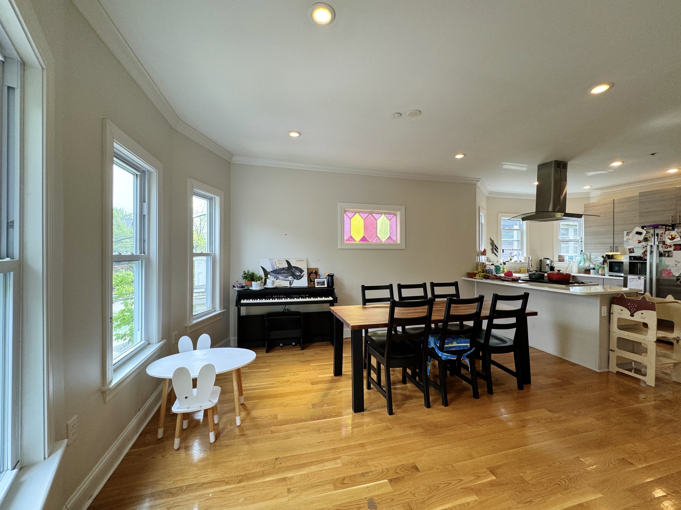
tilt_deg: -0.3
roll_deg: -0.3
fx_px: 275
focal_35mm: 14
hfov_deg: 102.1
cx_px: 340
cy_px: 255
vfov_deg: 85.7
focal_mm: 2.22
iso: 100
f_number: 2.2
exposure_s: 1/120
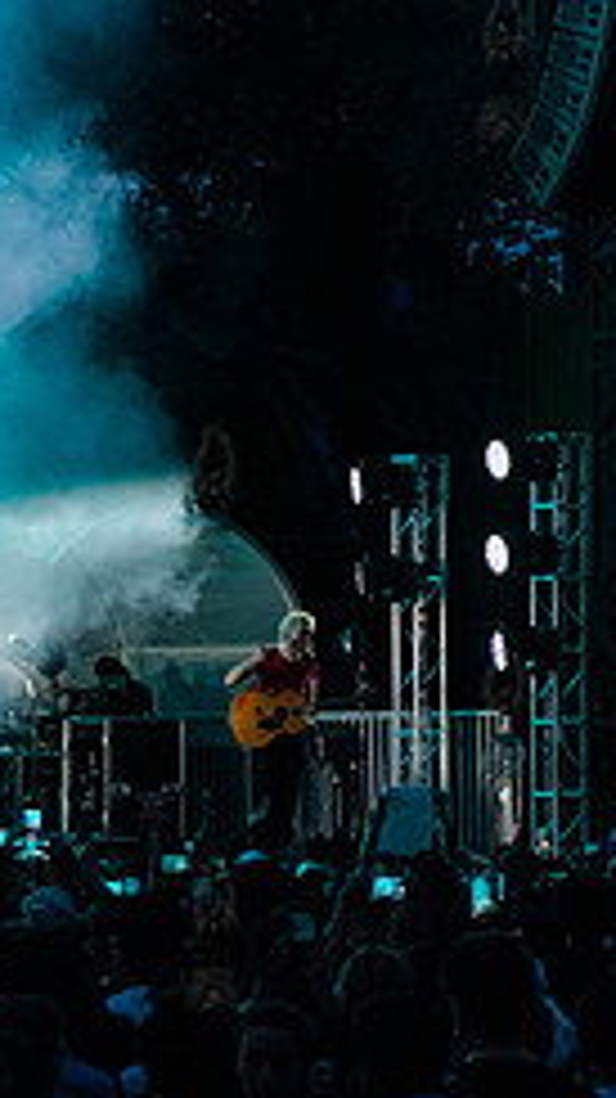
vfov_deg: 12.1
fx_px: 5176
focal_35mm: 178
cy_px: 713
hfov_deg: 6.7
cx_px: -369
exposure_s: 1/250
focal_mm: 70
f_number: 4.5
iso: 6400
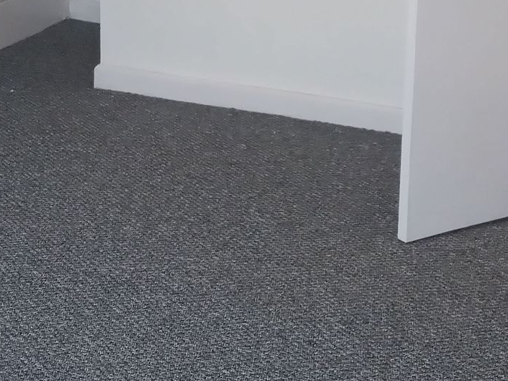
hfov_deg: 33.0
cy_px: -26
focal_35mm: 58
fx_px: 851
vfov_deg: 23.8
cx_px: 327
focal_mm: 3.54
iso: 438
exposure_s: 1/50
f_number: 2
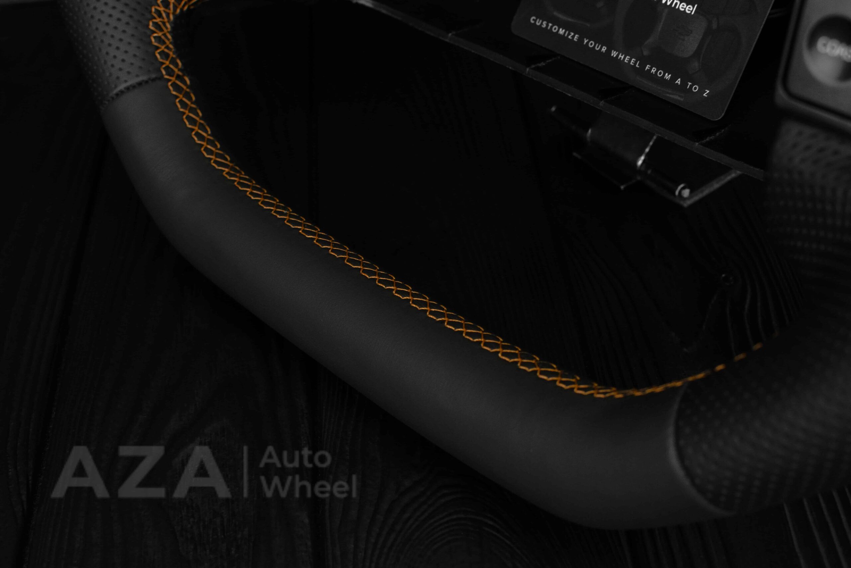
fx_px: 1241
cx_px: 426
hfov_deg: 37.8
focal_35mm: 52
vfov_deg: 25.8
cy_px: 284
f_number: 6.3
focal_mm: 35
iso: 500
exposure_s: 1/125
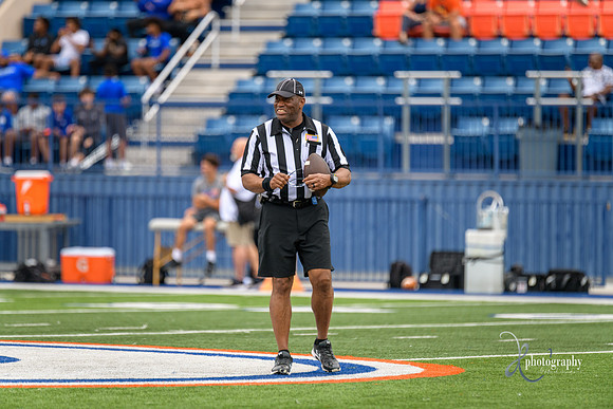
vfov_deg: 4.6
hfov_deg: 6.9
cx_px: 306
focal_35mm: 300
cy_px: 204
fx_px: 5109
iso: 250
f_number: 2.8
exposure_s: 1/1250
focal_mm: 300
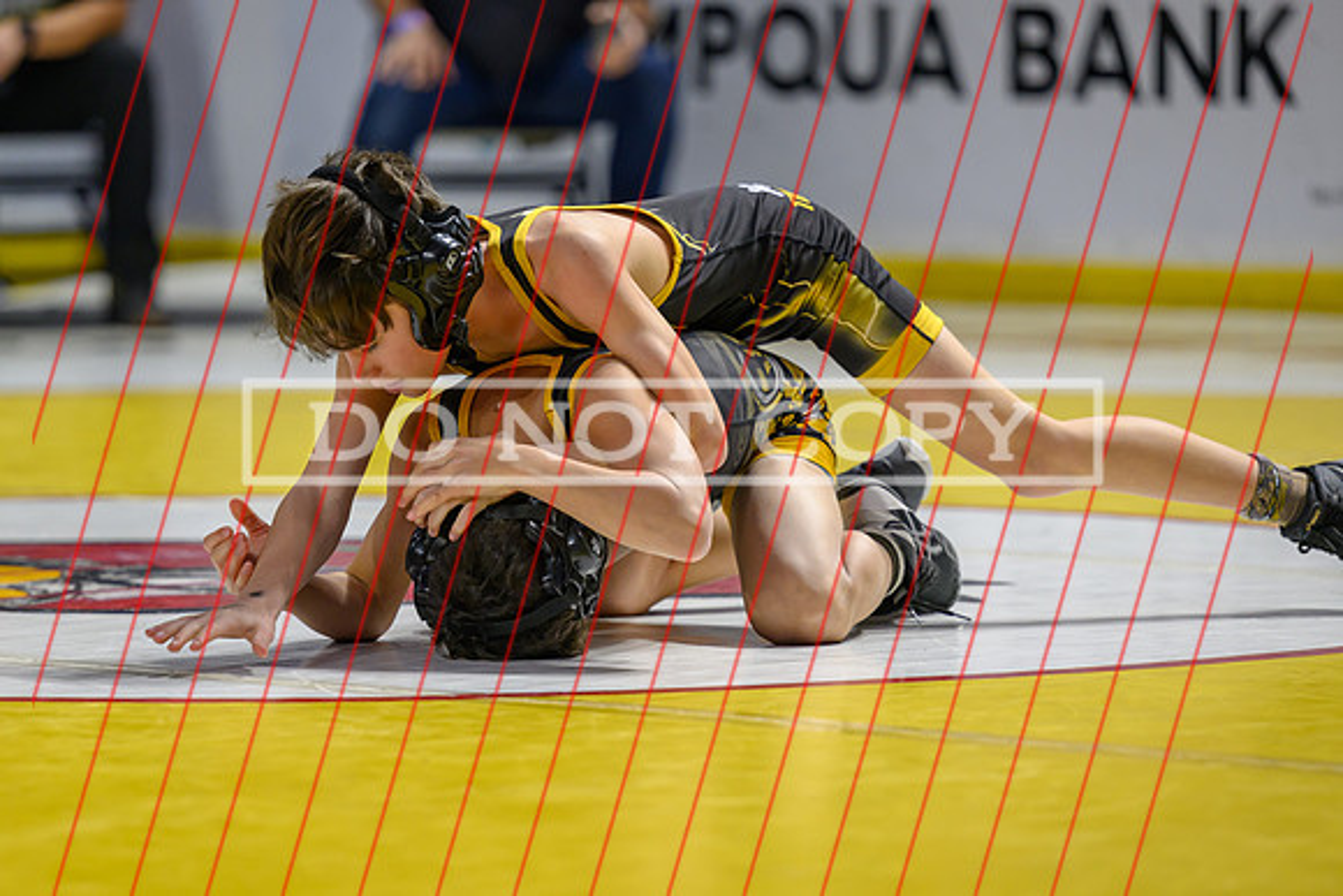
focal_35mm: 202
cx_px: 543
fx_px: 7533
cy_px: 544
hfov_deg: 10.2
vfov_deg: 6.8
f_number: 2.8
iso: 1800
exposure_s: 1/800
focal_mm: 150
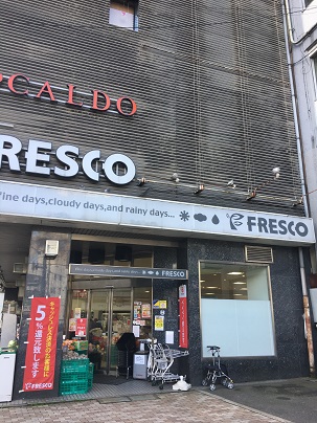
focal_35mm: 29
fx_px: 354
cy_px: 212
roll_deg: -0.7
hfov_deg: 48.2
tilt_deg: +17.8
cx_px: 158
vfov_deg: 61.7
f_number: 2.2
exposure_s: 1/120
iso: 25
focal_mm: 4.15
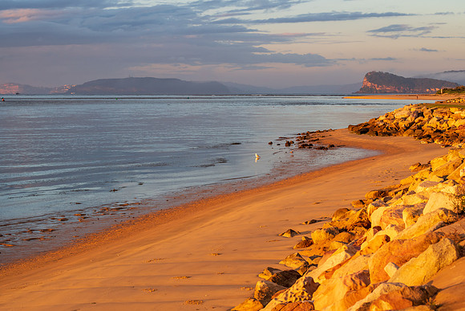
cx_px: 236
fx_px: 1062
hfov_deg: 24.7
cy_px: 155
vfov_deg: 16.6
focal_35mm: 82
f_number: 9
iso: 250
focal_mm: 80
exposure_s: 1/160
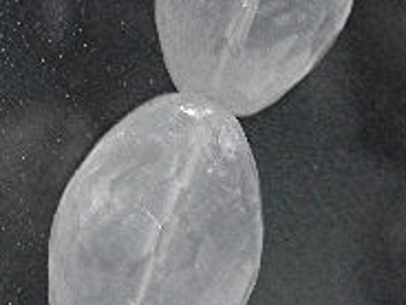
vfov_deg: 10.9
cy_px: 73
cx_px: 31
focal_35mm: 136
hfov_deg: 14.3
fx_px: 1595
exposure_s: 1/30
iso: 800
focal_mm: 7.1
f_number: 7.4
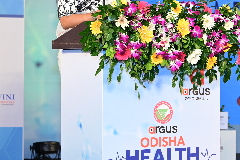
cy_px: 32
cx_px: 96
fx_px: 986
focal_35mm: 148
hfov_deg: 13.9
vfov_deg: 9.2
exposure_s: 1/160
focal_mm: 78
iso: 1250
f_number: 7.1
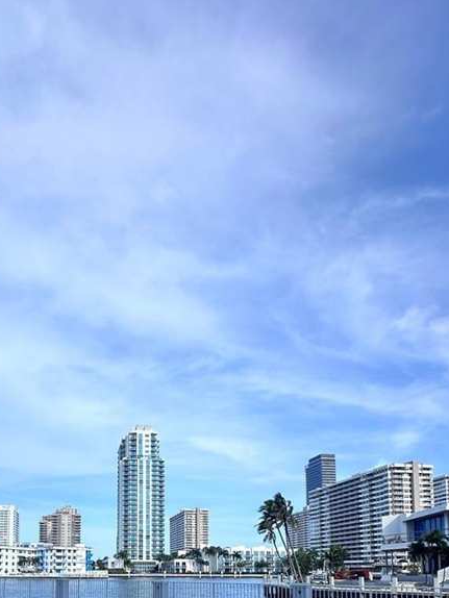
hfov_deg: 51.1
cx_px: 119
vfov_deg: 57.8
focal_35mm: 26
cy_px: 537
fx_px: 449
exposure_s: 1/2564
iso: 50
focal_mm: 2.22
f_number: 2.2
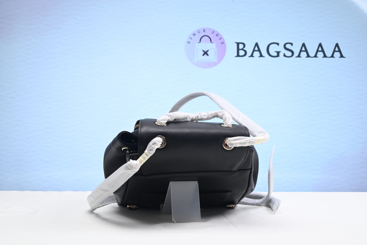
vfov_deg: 36.0
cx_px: 184
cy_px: 122
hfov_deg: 51.9
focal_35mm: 37
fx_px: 377
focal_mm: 37
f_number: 16
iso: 100
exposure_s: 1/2
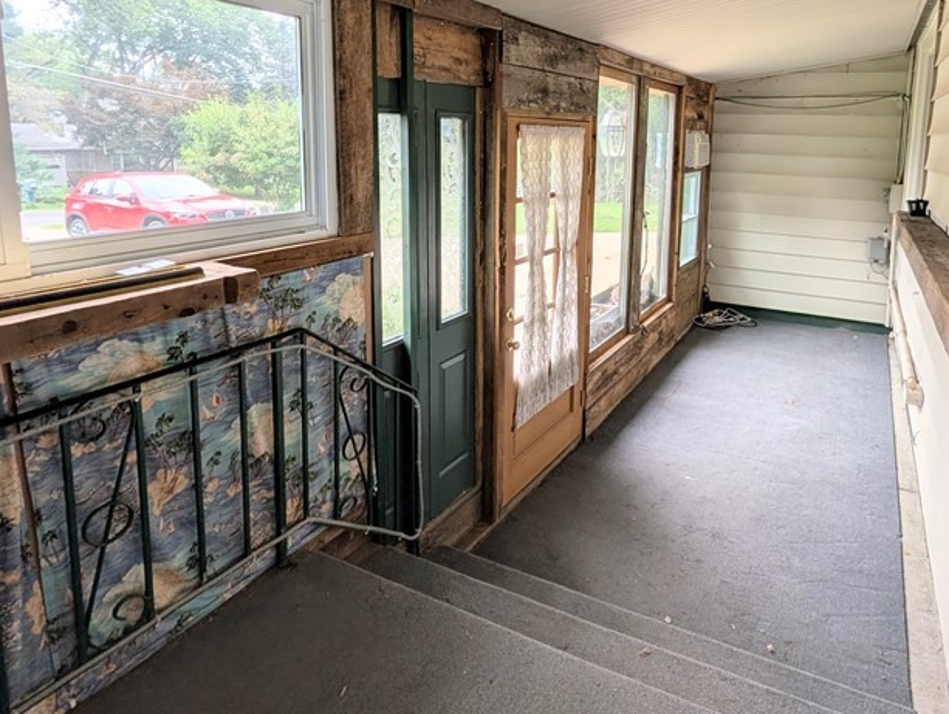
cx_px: 581
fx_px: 549
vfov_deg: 63.8
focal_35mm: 20
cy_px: 218
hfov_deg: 80.5
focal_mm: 2.02
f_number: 1.7
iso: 53
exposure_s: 1/150
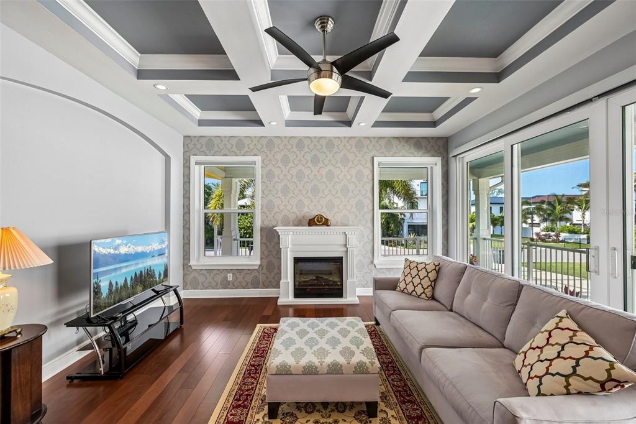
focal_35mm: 14
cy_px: 212
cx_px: 318
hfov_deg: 104.3
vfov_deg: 81.2
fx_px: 247
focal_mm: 14
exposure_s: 1/125
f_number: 8
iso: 400
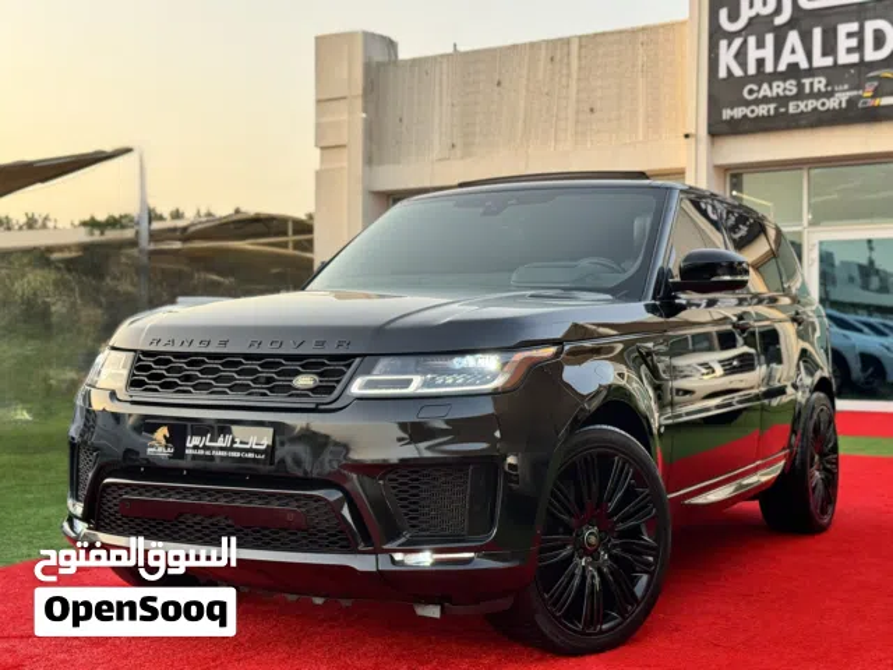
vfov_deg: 30.3
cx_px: 446
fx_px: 1238
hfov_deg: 39.7
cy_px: 335
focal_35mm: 48
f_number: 1.78
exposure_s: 1/251
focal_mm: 6.76
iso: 80
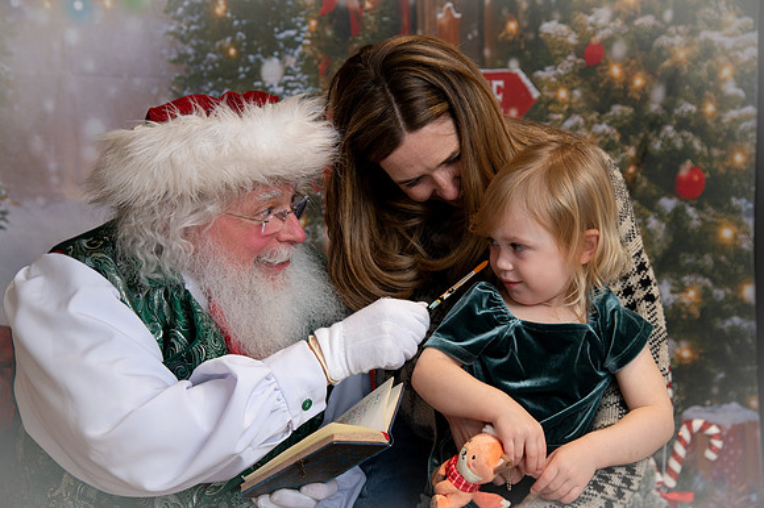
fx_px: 1400
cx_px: 382
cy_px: 254
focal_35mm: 66
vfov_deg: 20.6
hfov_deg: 30.5
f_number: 5
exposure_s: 1/200
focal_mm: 66
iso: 1000
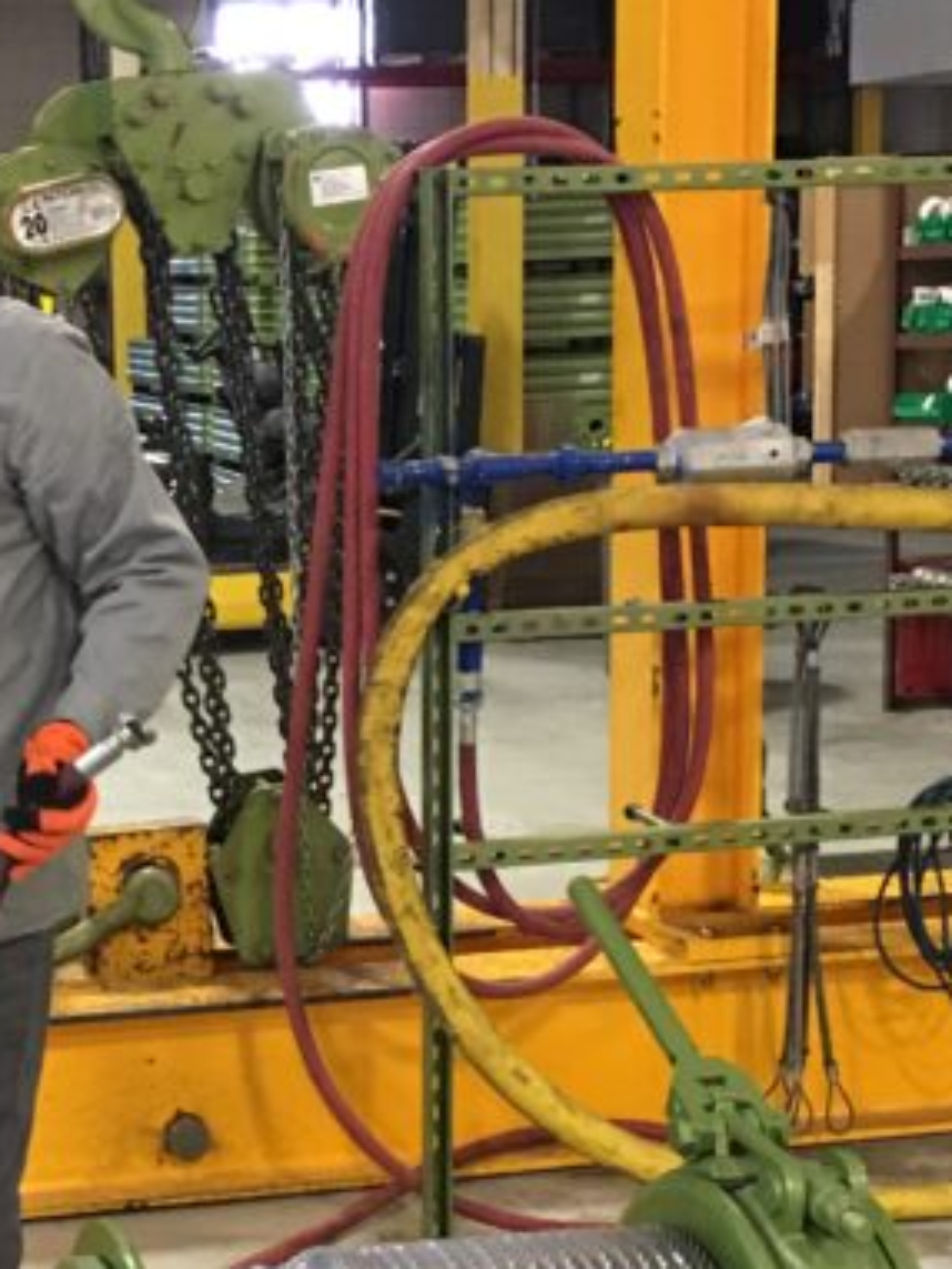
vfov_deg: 24.8
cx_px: 123
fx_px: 2859
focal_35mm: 78
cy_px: 899
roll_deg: +1.6
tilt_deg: -12.5
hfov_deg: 18.6
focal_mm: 4.15
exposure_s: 1/15
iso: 100
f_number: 2.2
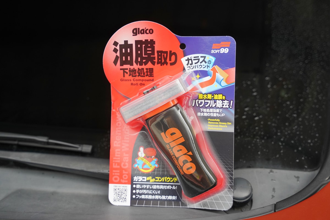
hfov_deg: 35.1
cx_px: 165
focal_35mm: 57
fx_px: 522
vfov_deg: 23.8
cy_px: 110
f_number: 4
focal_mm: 57
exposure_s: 1/160
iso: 640
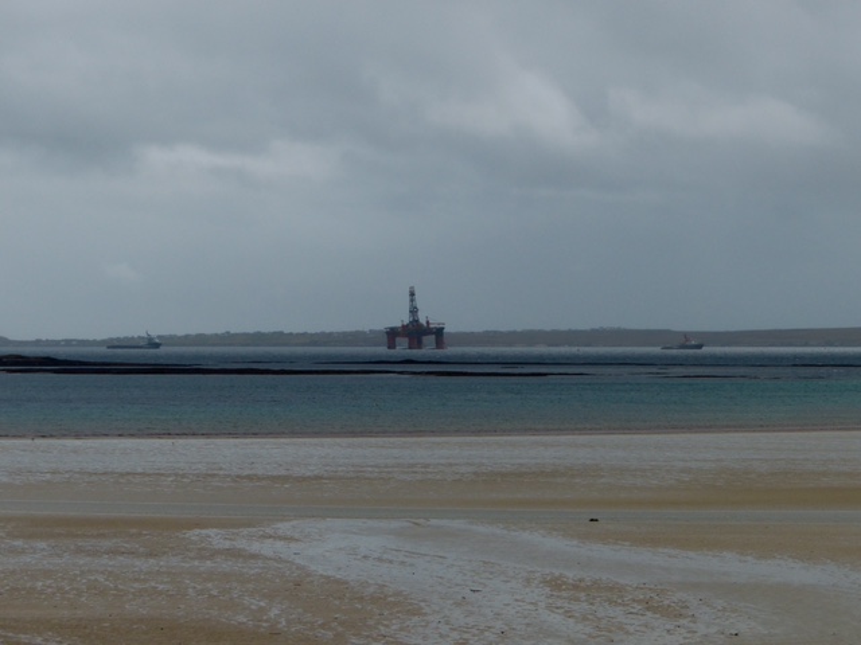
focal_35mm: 116
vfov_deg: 12.8
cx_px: 430
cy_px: 322
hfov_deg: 17.0
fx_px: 2885
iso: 100
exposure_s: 1/500
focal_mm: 20.9
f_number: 4
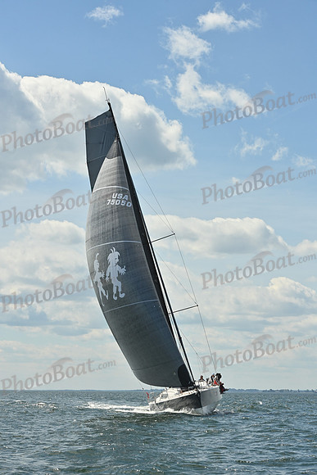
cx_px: 158
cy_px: 238
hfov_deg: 14.4
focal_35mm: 95
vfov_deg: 21.5
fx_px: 1254
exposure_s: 1/1000
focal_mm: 95
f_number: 13
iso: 250
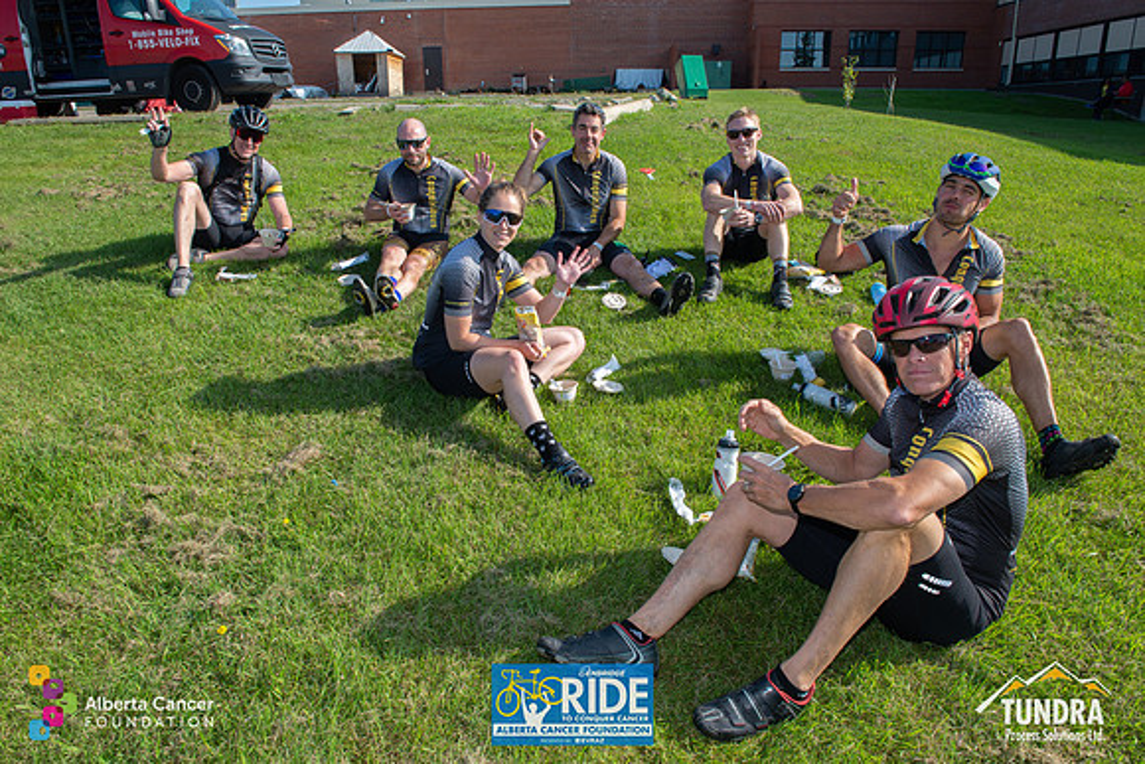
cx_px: 572
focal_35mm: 24
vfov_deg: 53.2
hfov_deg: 73.7
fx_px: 763
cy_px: 382
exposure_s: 1/200
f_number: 16
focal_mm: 24
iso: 250
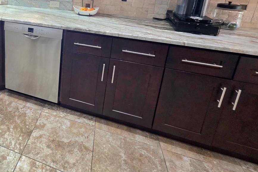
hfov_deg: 60.1
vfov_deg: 46.5
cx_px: 24
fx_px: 179
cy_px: 18
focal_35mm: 25
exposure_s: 1/60.2
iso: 250
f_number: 1.9
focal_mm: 2.2
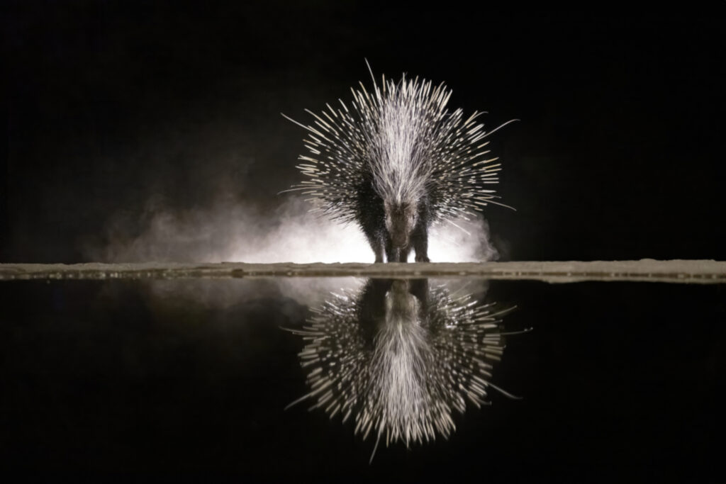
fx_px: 2924
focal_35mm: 145
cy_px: 242
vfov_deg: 9.5
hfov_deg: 14.2
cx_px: 363
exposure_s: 1/100
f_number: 2.8
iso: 25600
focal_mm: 145
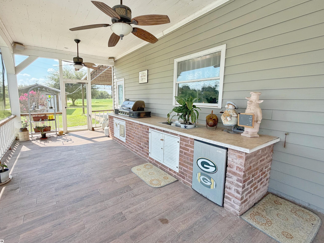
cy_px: 117
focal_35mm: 16
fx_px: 150
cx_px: 143
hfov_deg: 94.1
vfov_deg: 78.1
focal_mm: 2.22
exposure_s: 1/290
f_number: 2.2
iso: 50
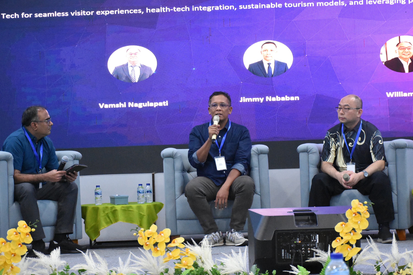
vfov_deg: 18.2
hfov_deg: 27.0
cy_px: 138
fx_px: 860
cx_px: 206
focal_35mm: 75
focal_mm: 50
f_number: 5.6
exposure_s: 1/125
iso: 9000
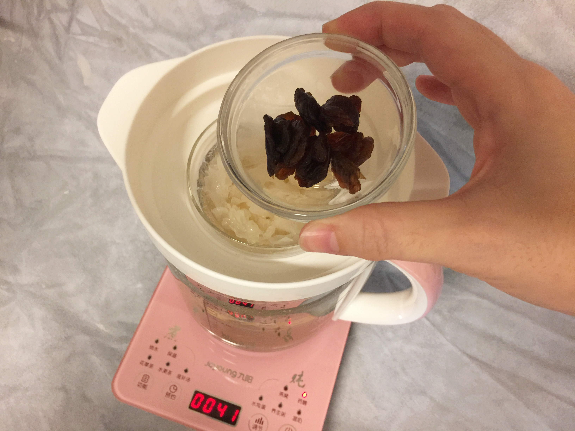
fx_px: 482
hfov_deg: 61.7
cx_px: 288
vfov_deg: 48.2
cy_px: 216
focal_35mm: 29
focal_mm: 4.15
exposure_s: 1/15
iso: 125
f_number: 2.2
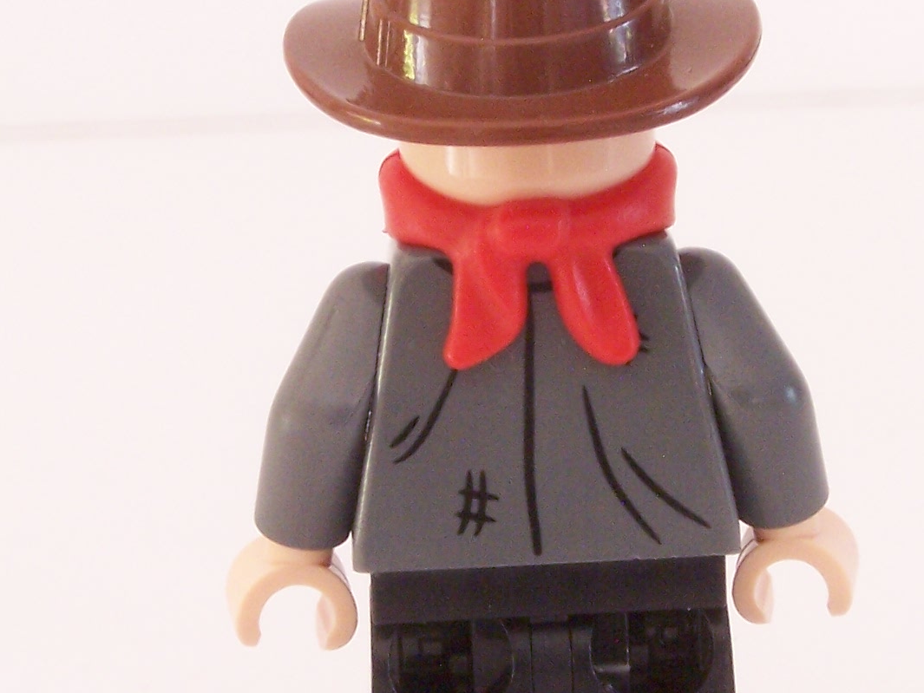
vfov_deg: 9.2
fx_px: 4325
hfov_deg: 12.2
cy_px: 422
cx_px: 561
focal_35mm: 162
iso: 200
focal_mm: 11.1
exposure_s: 1/6
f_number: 7.1
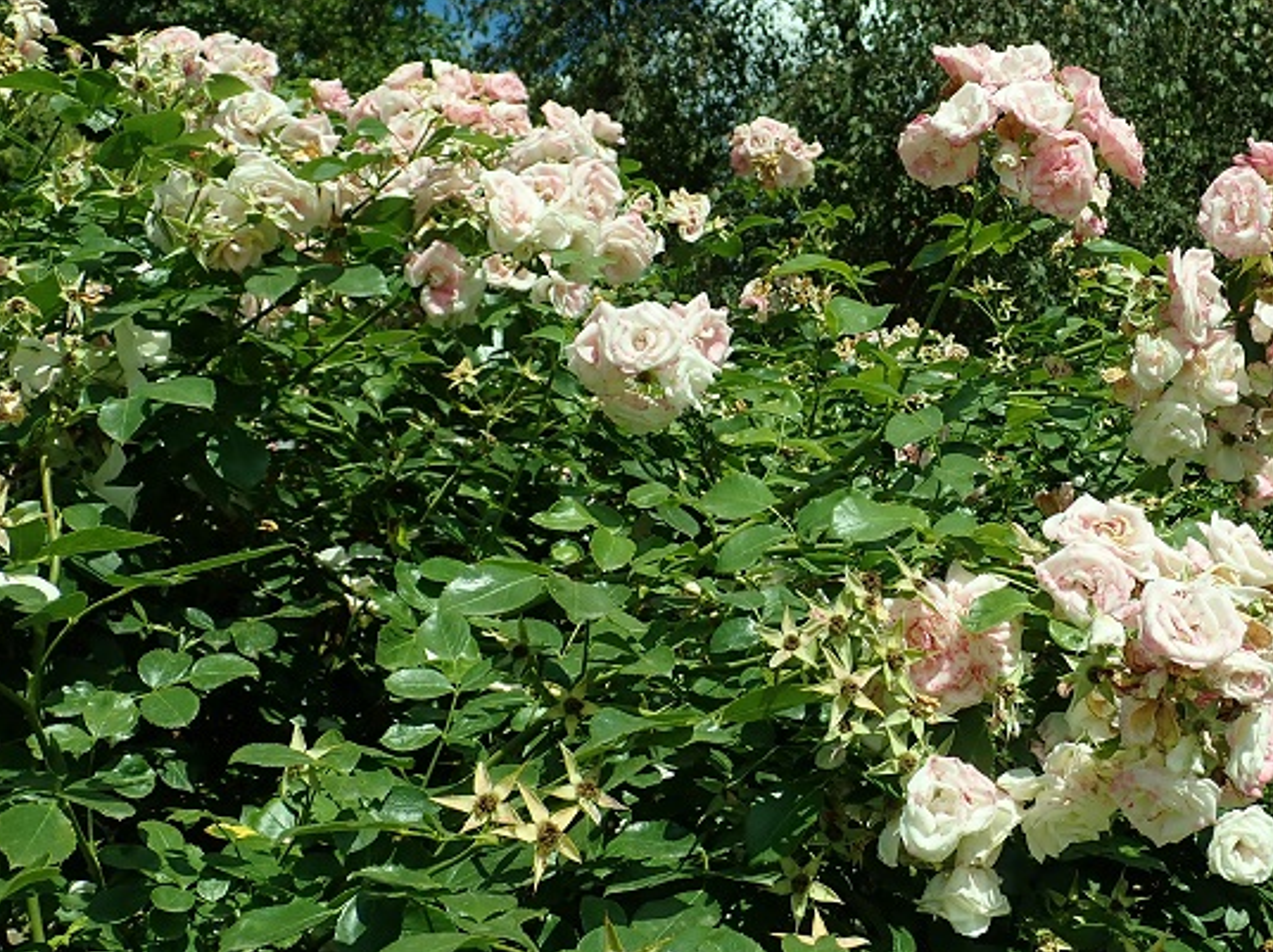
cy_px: 415
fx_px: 1543
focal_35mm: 42
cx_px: 853
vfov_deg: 34.3
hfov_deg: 44.2
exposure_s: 1/200
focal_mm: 5.5
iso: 100
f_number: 9
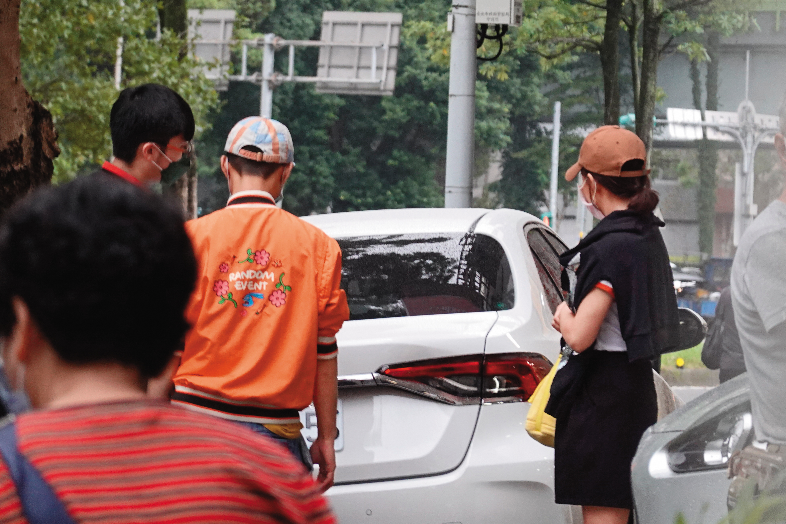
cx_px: 390
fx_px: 6069
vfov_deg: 4.9
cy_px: 201
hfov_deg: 7.4
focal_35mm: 278
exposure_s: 1/50
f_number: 4.5
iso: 800
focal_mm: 72
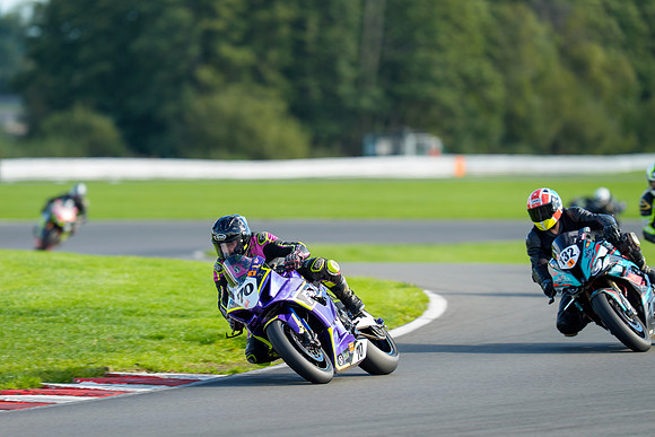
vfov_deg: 3.4
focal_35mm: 400
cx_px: 328
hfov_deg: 5.2
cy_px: 218
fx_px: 7279
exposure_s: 1/320
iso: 125
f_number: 4
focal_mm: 400
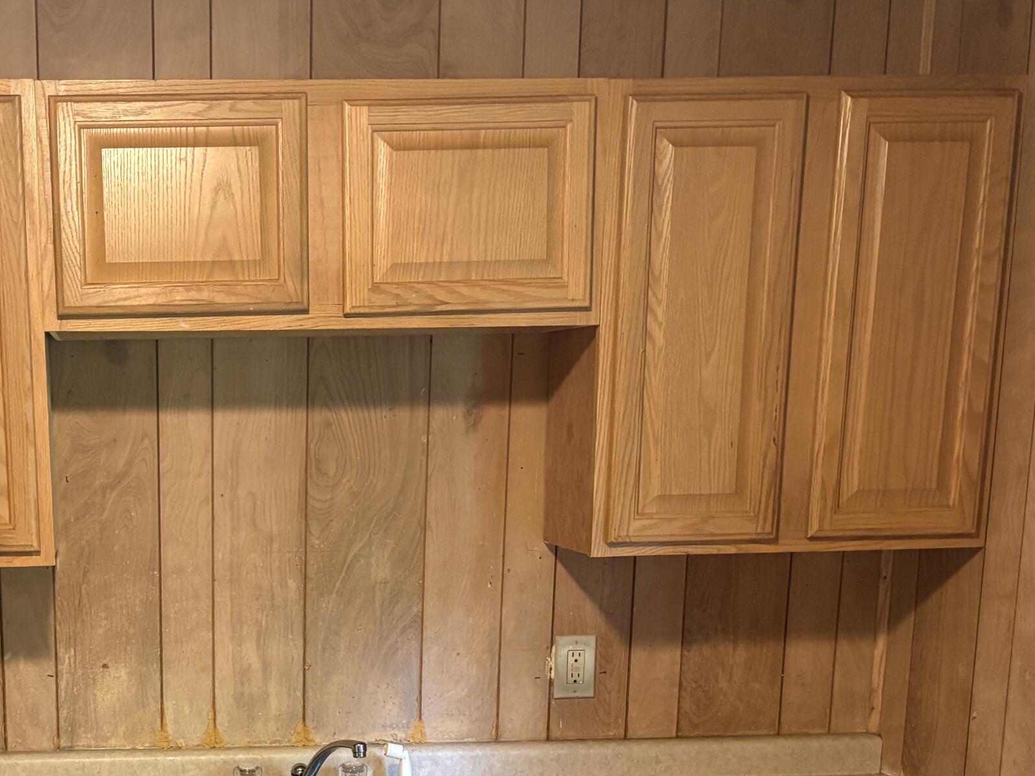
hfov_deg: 37.4
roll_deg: +1.3
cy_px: 699
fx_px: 1465
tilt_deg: -10.8
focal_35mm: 49
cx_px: 194
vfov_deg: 28.5
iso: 320
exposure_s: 1/60
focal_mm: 5.96
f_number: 1.6
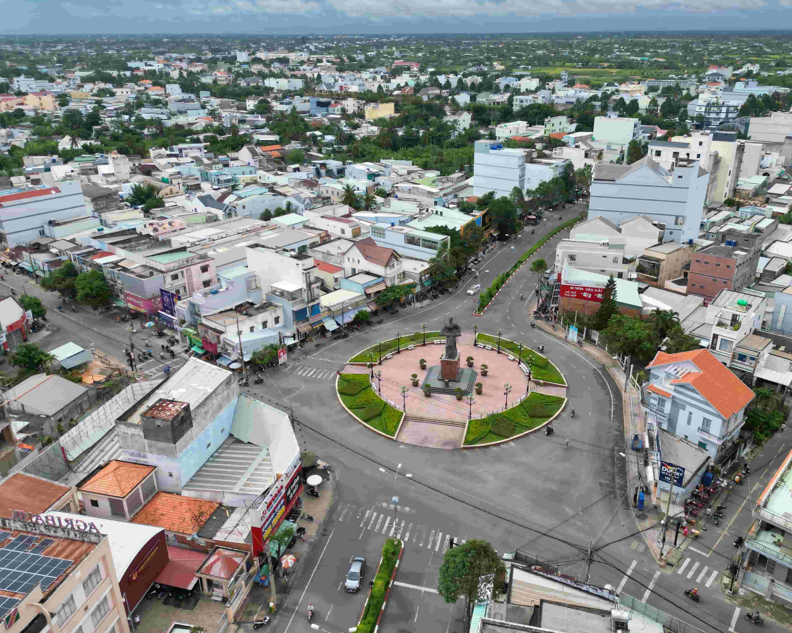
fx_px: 633
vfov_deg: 53.2
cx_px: 420
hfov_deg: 64.0
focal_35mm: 27
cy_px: 308
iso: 120
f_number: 1.7
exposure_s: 1/1600
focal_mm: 6.72
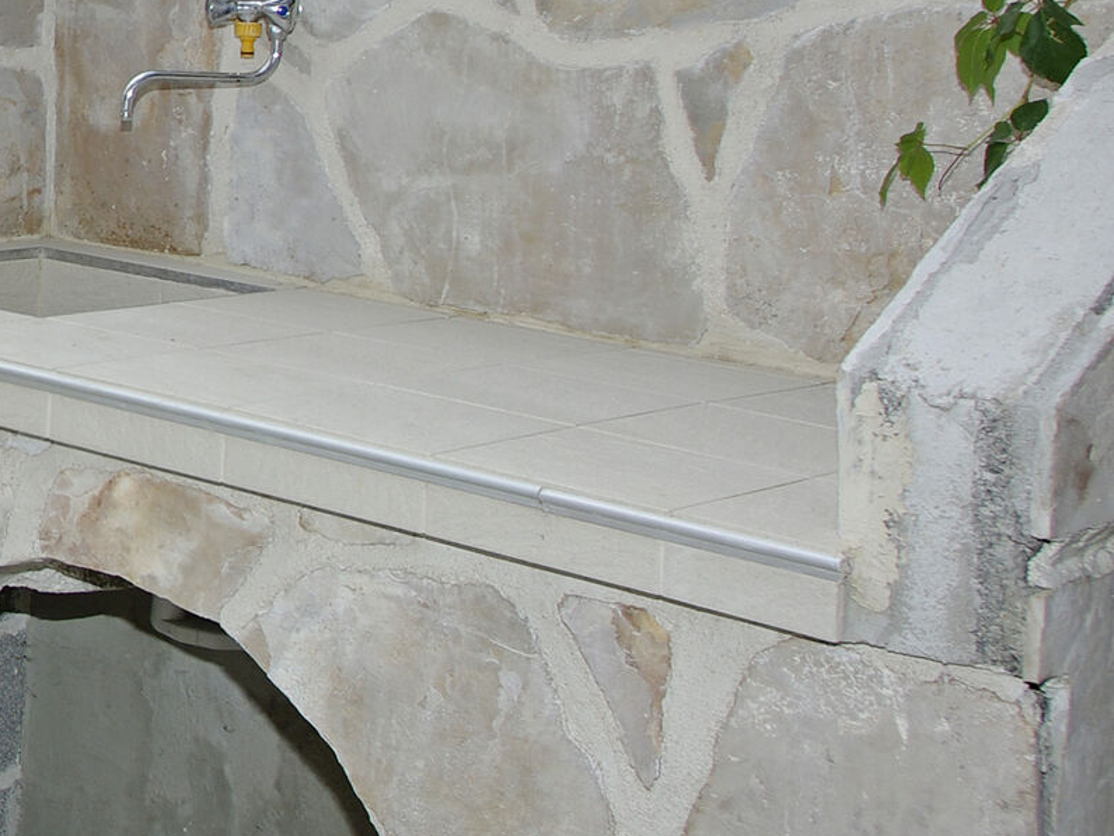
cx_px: -534
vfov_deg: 20.4
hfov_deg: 22.6
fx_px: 2286
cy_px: 106
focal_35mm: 71
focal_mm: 14
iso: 100
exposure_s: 1/160
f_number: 5.6
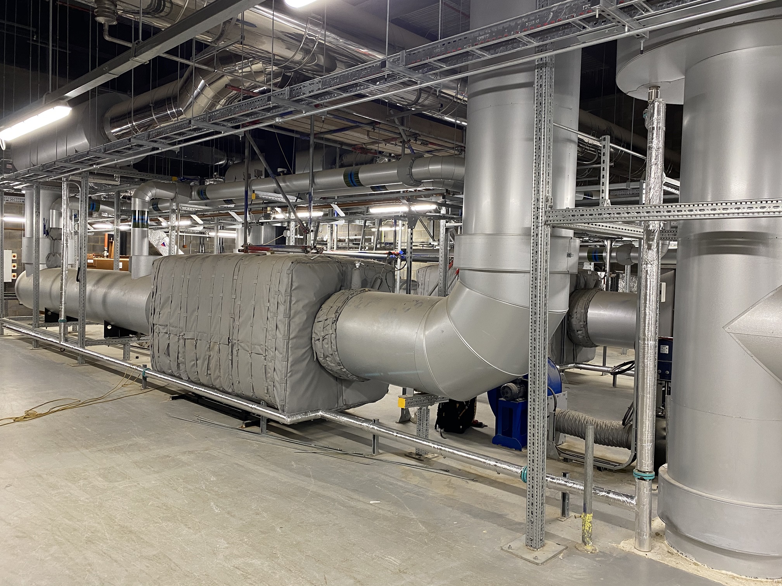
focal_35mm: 26
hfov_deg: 67.3
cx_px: 391
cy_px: 293
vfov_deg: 53.1
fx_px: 587
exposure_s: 1/50
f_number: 1.8
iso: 200
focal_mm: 4.25
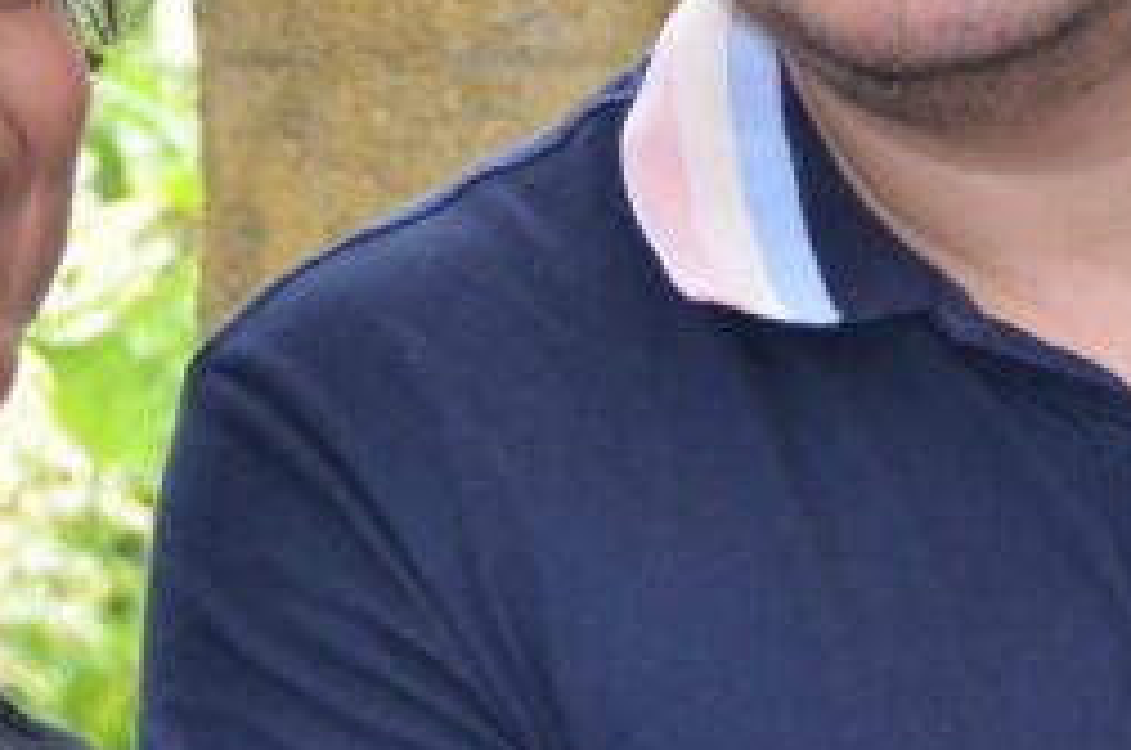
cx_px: 247
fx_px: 8593
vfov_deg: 5.0
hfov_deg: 7.5
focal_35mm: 274
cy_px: 386
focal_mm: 45
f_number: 4.5
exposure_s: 1/100
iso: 400
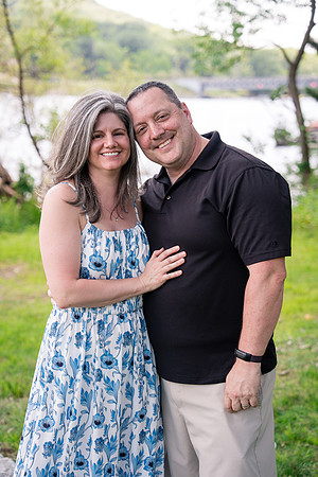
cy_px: 238
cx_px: 159
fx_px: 888
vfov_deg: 30.1
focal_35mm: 67
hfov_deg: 20.3
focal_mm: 67
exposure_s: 1/250
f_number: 3.5
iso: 160
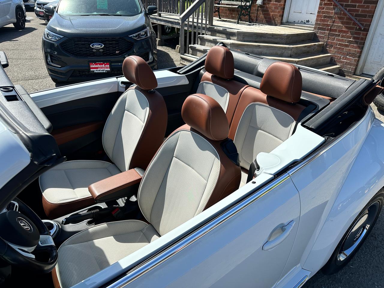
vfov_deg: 56.8
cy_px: 144
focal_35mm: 24
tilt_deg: -29.7
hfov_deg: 71.6
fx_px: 266
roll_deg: -2.7
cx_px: 192
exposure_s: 1/3717
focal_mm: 6.86
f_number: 1.78
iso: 80
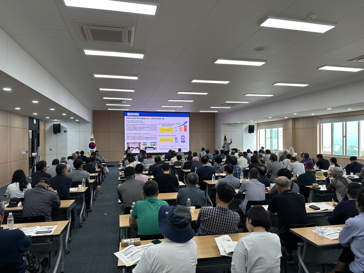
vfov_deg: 56.8
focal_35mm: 24
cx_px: 182
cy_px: 136
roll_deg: +0.7
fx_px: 252
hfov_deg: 71.6
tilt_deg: +0.8
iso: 64
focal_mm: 6.86
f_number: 1.78
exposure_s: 1/120
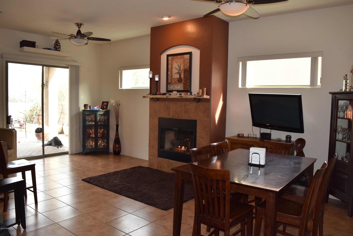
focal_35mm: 27
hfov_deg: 67.3
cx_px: 176
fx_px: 265
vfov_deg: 48.0
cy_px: 118
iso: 800
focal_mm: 18
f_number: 5.6
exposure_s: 1/125
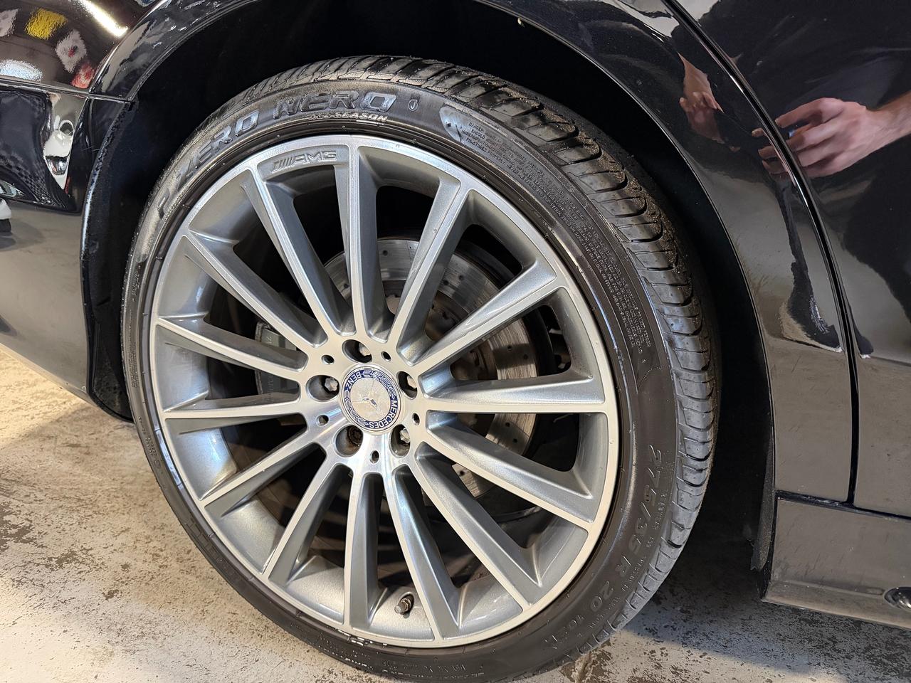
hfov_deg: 71.6
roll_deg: +0.8
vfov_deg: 56.8
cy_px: 342
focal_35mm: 24
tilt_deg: -17.2
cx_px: 456
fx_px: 632
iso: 800
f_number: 1.78
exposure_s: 1/60
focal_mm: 6.76
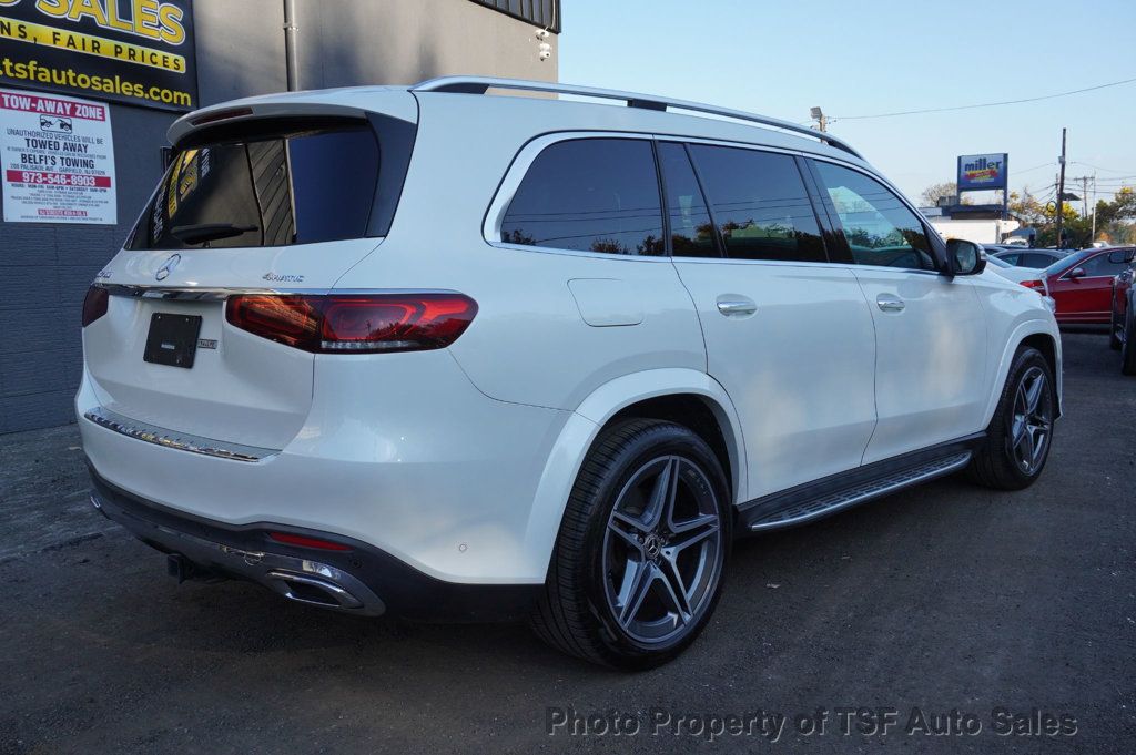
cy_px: 378
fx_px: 1040
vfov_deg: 39.9
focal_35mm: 33
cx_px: 568
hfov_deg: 57.3
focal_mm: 22
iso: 320
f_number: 9
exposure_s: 1/250
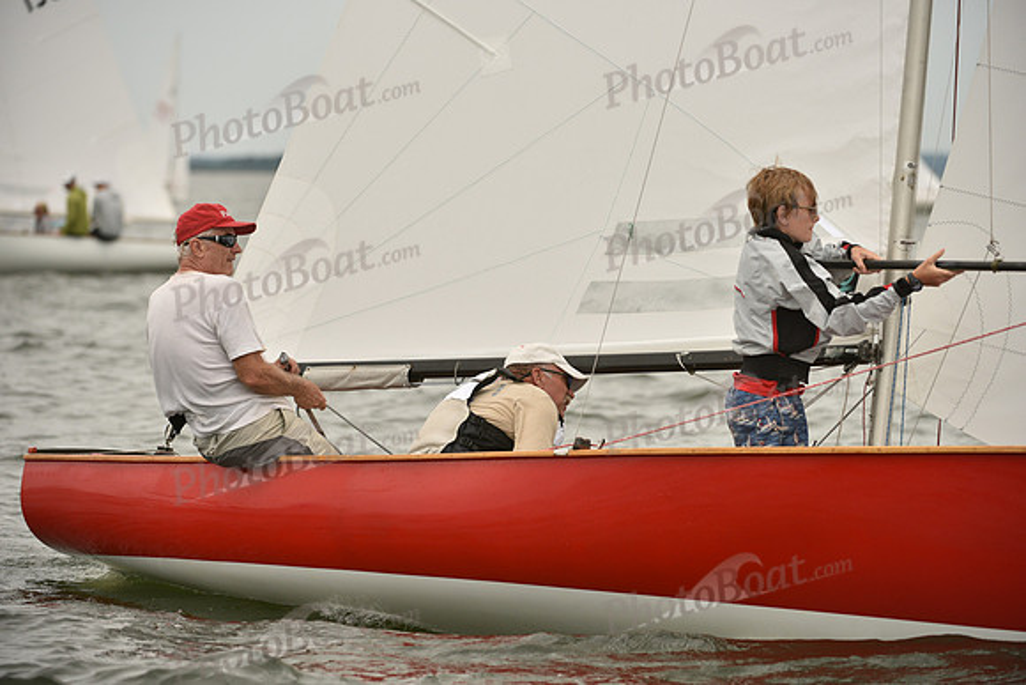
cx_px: 513
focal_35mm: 200
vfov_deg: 6.9
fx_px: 5701
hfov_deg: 10.3
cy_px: 342
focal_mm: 200
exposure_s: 1/2000
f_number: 4.5
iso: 320
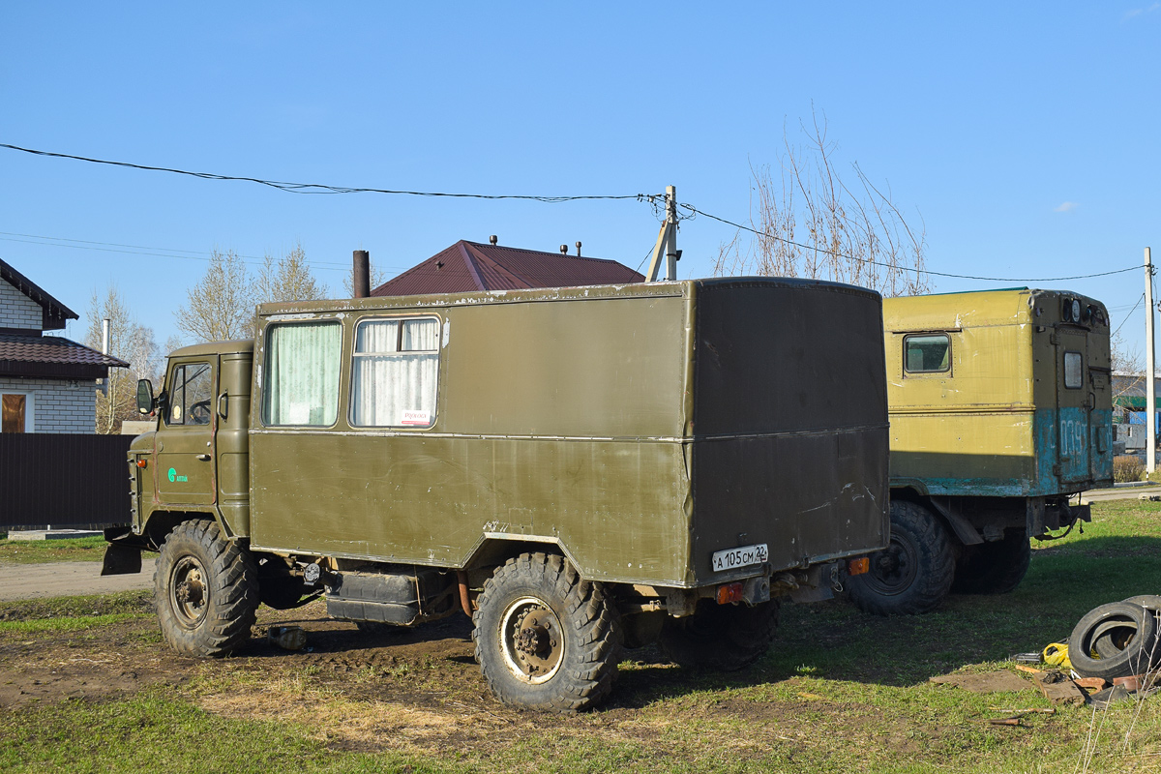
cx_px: 580
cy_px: 387
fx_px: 1306
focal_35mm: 40
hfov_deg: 47.9
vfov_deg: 33.0
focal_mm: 27
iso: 200
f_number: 6.3
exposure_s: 1/640
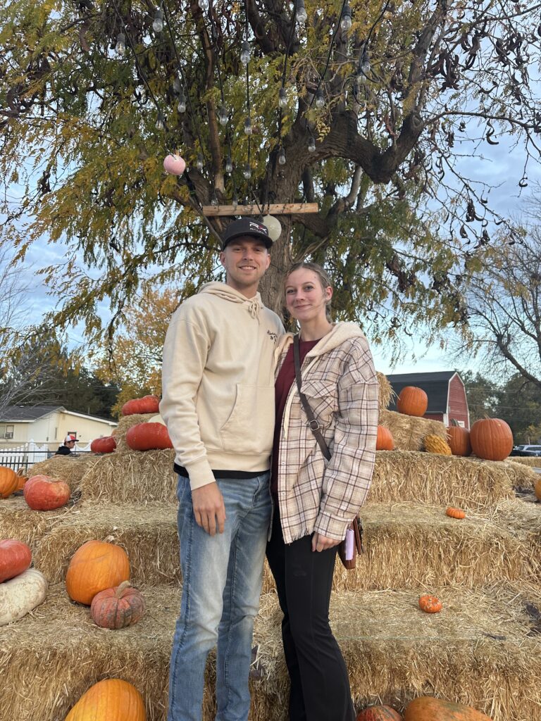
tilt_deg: +10.6
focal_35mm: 24
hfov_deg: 56.8
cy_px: 360
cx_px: 270
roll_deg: -0.4
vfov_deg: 71.6
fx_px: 500
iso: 125
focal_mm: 6.86
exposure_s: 1/60
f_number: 1.78
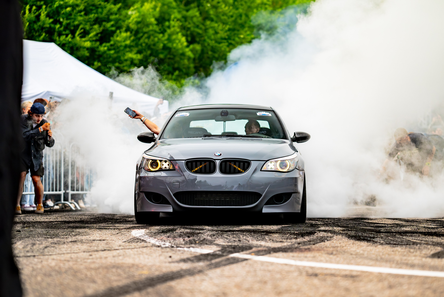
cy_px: 142
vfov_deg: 15.0
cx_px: 229
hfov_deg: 22.3
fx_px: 1128
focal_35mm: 91
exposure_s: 1/640
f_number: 2.2
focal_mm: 85
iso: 800
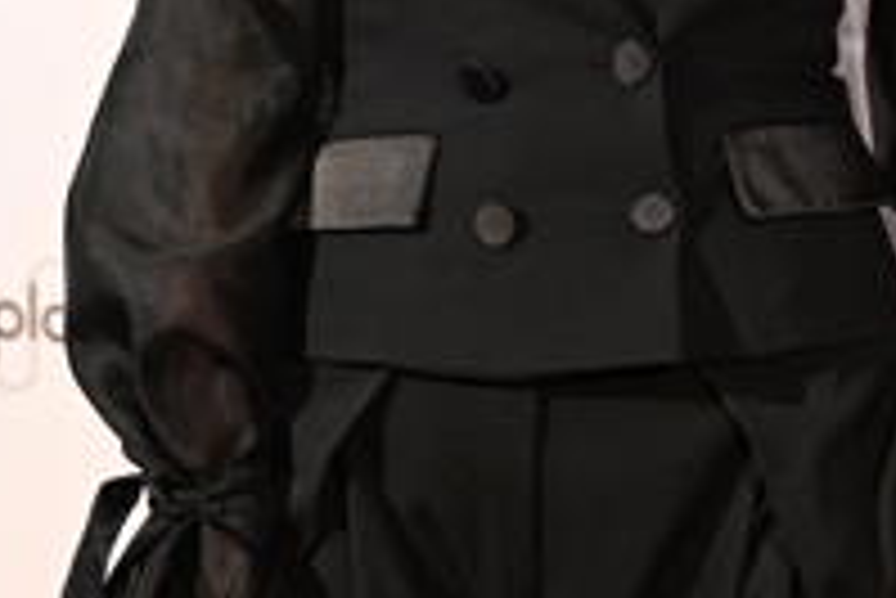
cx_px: 698
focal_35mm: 184
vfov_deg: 7.4
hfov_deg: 11.1
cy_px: -54
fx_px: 4583
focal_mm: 53
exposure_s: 1/250
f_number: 3.5
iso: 3200
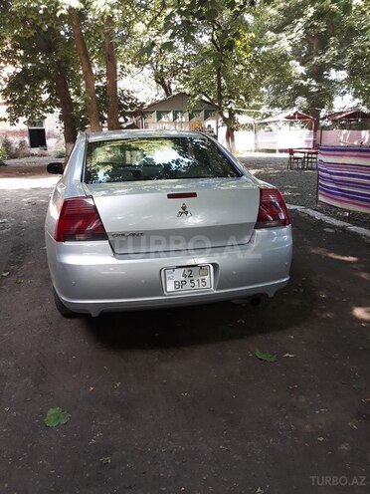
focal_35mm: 27
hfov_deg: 51.4
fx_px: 385
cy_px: 247
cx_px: 185
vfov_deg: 65.3
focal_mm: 3.71
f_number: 1.7
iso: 80
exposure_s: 1/100
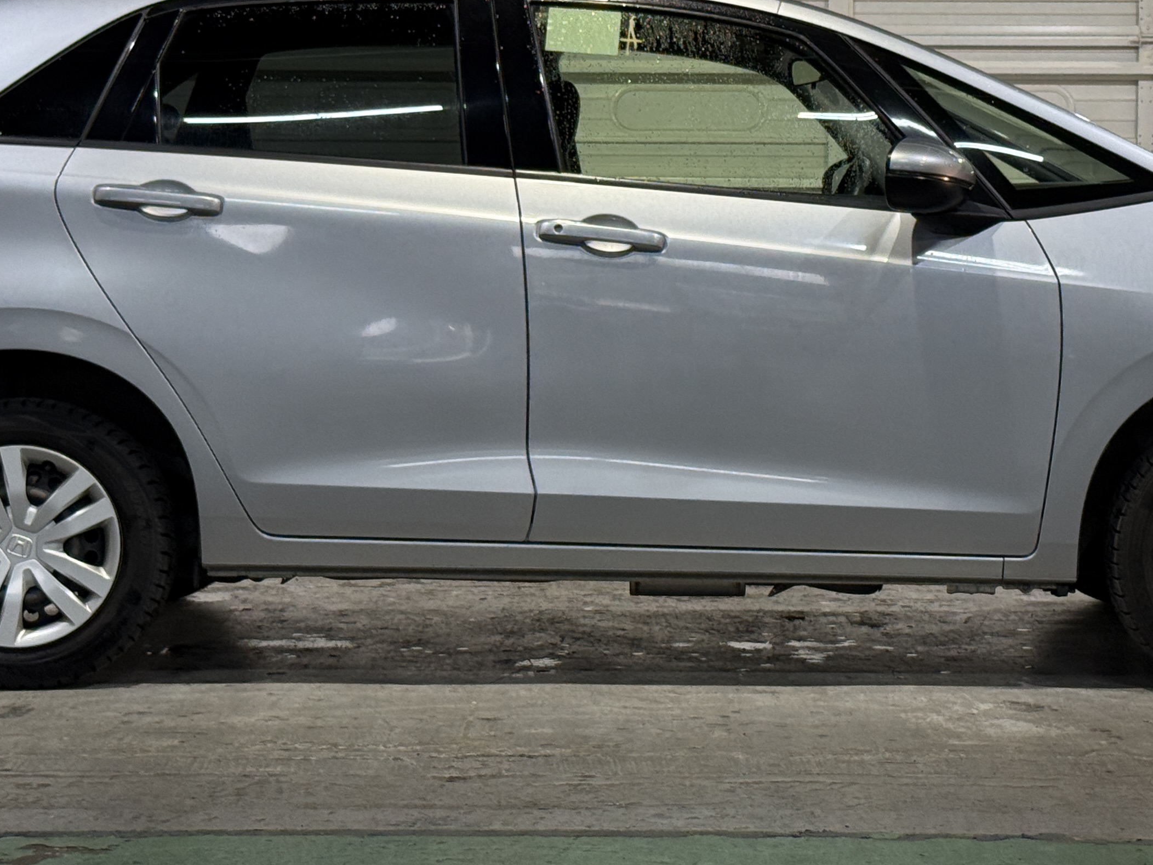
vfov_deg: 16.0
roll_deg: -0.3
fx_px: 3064
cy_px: 286
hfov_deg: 21.3
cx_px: 688
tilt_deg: -0.9
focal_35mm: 92
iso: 80
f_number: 1.78
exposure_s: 1/60
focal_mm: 6.76
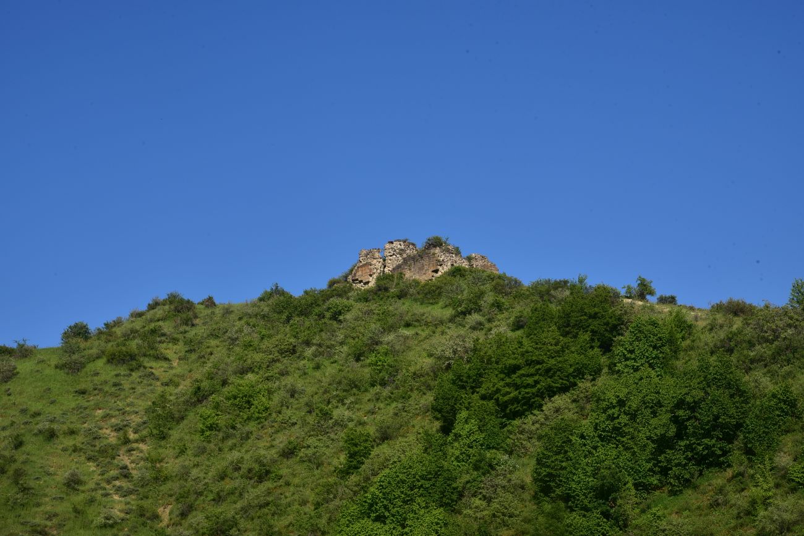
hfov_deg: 58.7
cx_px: 402
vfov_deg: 41.1
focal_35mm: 32
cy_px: 268
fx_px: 715
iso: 160
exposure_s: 1/125
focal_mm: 32
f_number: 18
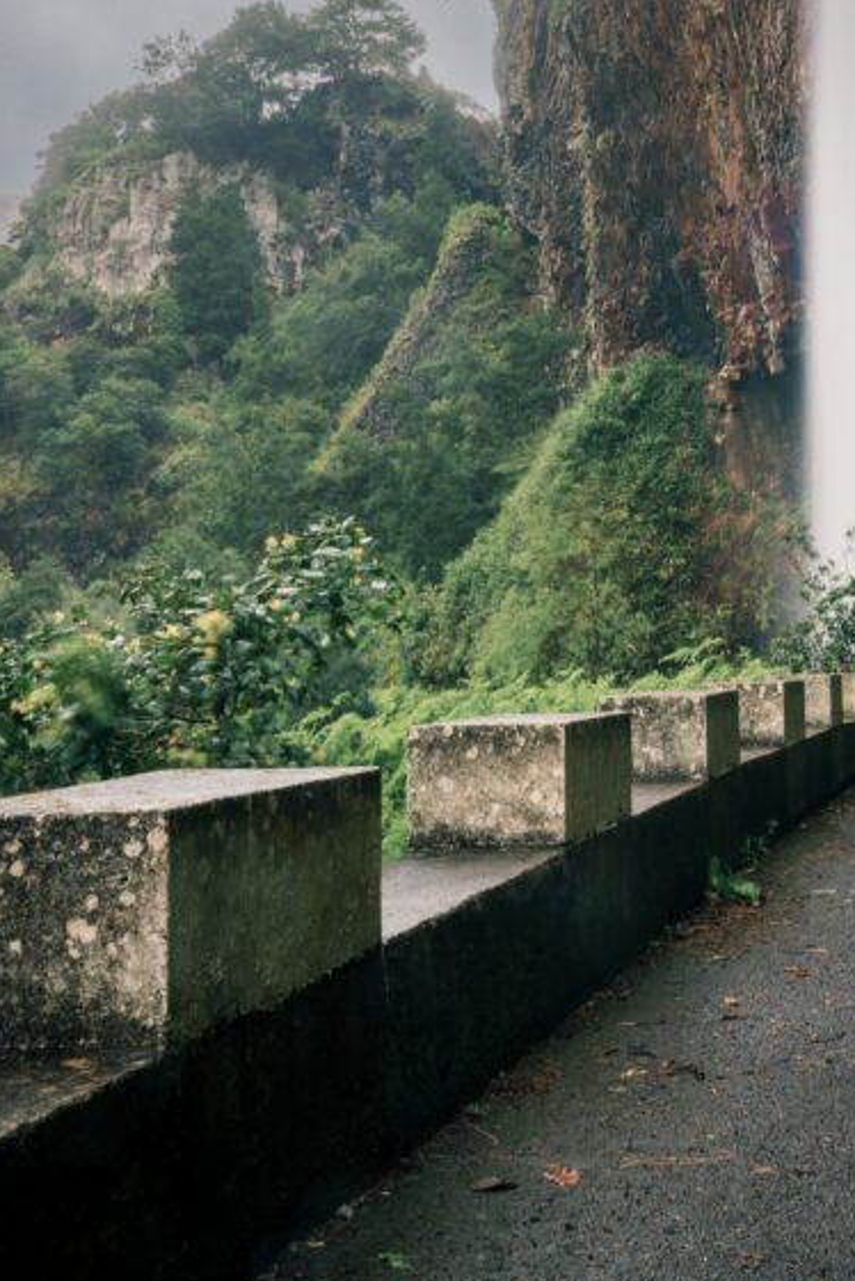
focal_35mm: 54
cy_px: 142
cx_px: 687
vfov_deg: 34.6
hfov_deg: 24.5
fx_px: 1938
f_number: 16
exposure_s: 1
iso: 100
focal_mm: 29.8
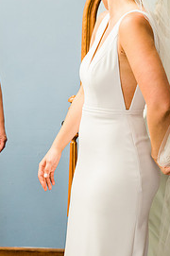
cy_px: 88
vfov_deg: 18.1
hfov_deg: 12.1
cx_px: 102
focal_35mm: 113
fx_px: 802
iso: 1600
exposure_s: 1/250
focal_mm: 68
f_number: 4
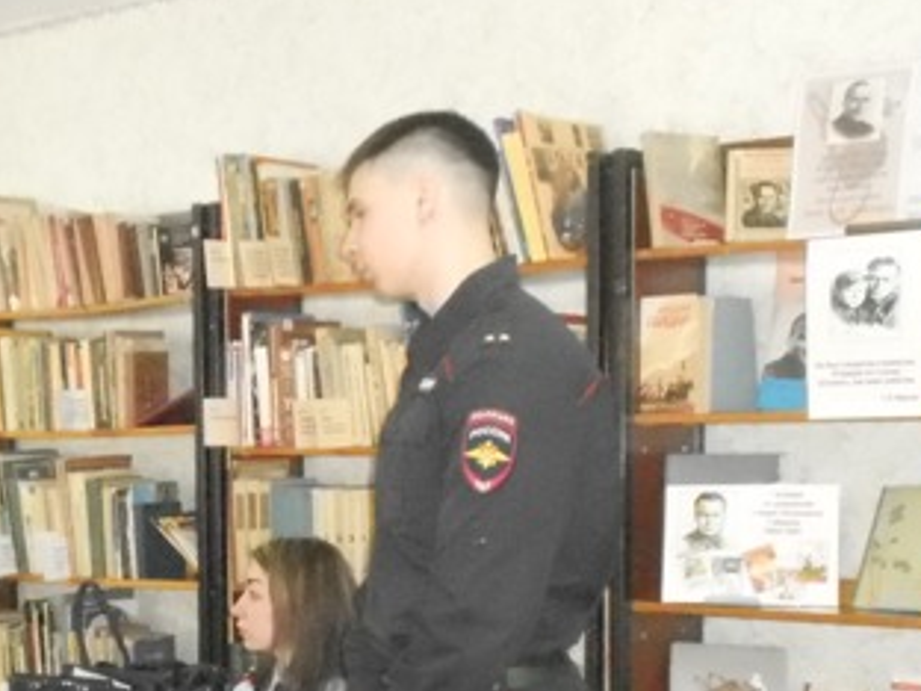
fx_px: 2022
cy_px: 667
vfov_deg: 18.9
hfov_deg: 25.2
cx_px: 162
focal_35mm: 76
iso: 1600
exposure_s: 1/30
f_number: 3.9
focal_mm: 6.9
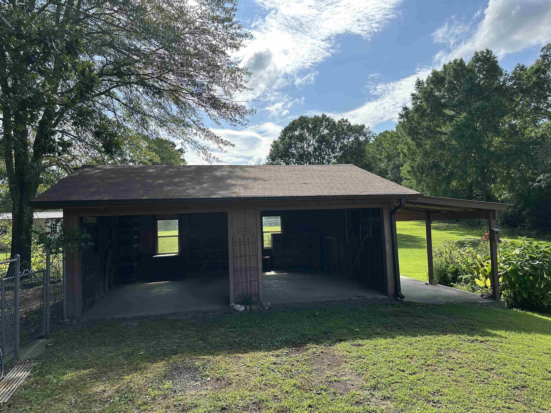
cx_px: 276
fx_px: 382
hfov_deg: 71.6
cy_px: 206
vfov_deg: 56.8
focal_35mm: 24
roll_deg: +2.4
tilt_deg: +3.0
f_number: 1.78
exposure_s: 1/2967
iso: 80
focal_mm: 6.86
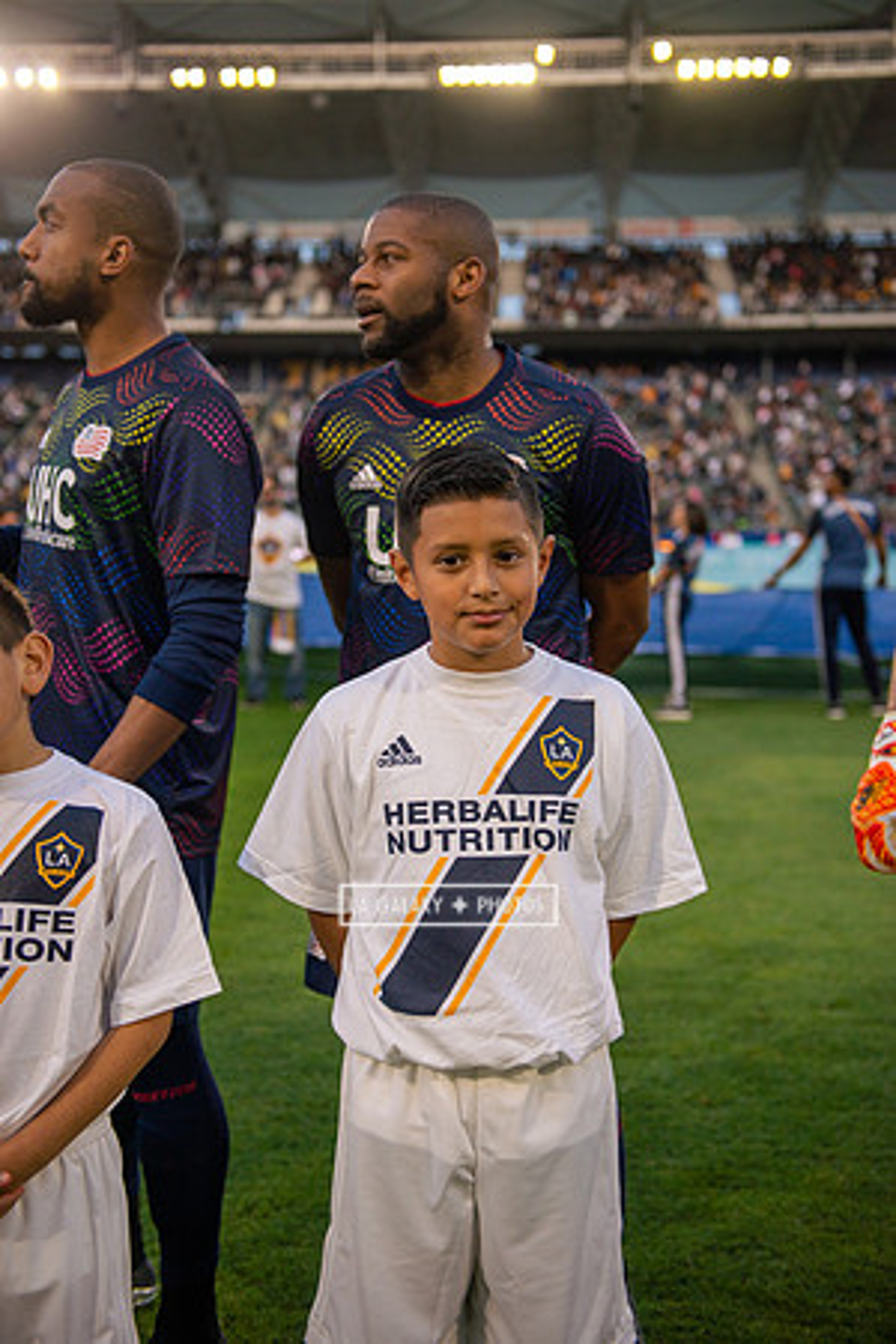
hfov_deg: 31.9
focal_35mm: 42
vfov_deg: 46.4
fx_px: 1568
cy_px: 672
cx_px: 448
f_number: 2.8
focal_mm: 42
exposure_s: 1/1600
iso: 200
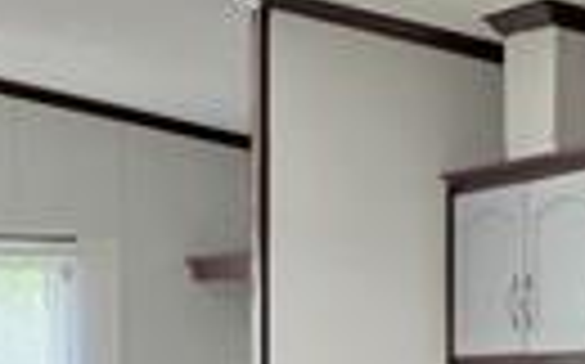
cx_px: 328
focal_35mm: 192
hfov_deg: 10.9
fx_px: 3058
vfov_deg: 6.7
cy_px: 598
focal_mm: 6.3
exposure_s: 1/120
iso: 320
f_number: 1.7
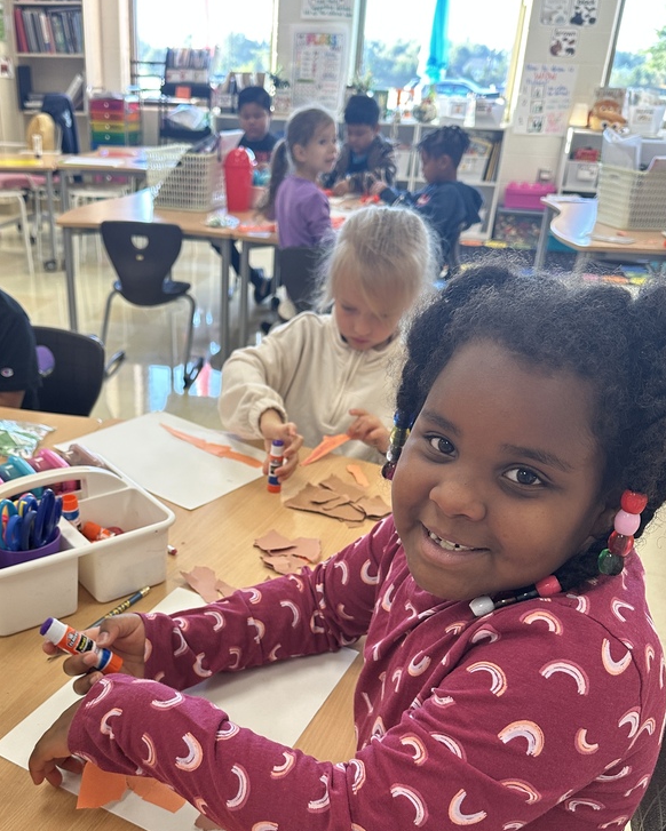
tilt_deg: -28.5
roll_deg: -3.3
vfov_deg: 53.6
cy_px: 518
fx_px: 813
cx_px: 236
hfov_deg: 44.1
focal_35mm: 33
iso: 200
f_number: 1.78
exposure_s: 1/60
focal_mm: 6.86
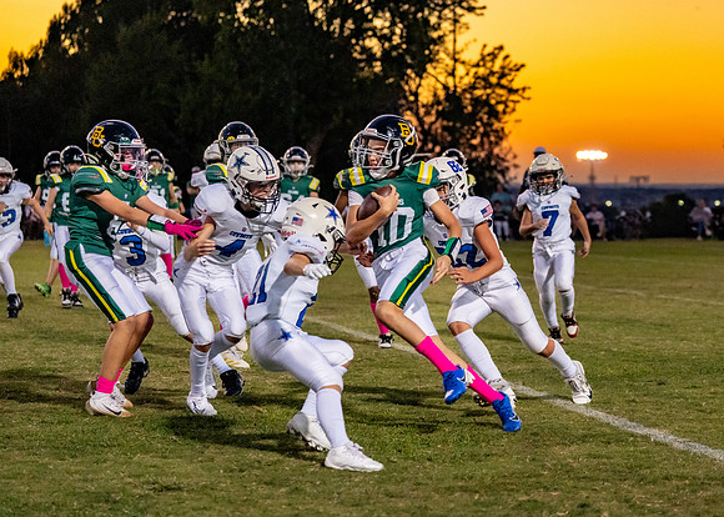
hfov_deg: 20.2
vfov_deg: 14.5
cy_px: 218
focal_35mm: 98
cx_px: 489
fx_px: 2024
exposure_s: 1/1000
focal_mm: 70
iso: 4000
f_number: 2.8
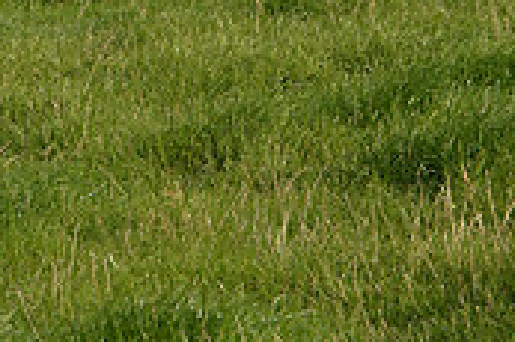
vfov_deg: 3.0
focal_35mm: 452
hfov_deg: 4.5
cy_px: -190
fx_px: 6460
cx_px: -342
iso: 560
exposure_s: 1/1250
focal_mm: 135
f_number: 6.3
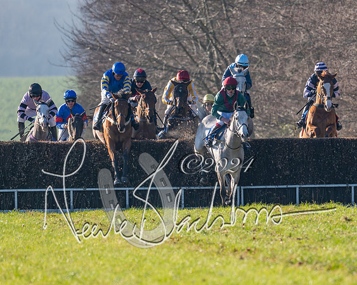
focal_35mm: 872
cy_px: 148
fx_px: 9210
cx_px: 265
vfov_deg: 1.8
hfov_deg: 2.2
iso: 400
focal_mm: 400
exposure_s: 1/2000
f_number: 5
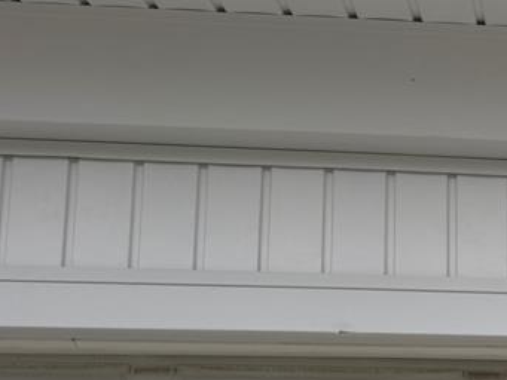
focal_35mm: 72
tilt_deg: +8.2
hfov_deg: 22.7
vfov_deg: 19.6
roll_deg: +1.0
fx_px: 1055
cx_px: 736
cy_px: 413
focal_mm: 6.76
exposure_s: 1/1689
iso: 80
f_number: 1.78
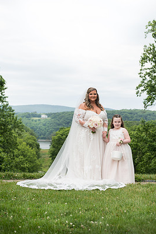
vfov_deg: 28.8
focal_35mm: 70
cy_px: 108
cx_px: 87
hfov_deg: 19.4
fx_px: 455
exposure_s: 1/320
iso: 64
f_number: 4.5
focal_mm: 62
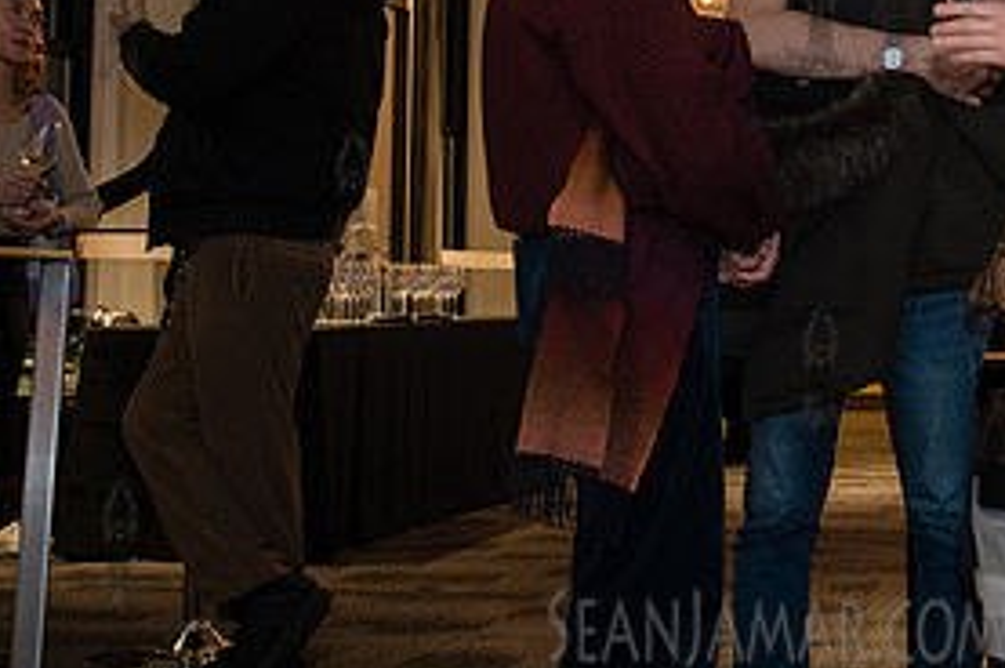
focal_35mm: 90
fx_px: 2510
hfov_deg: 22.3
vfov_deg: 14.9
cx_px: 816
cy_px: 15
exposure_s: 1/200
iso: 6400
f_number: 5
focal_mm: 35
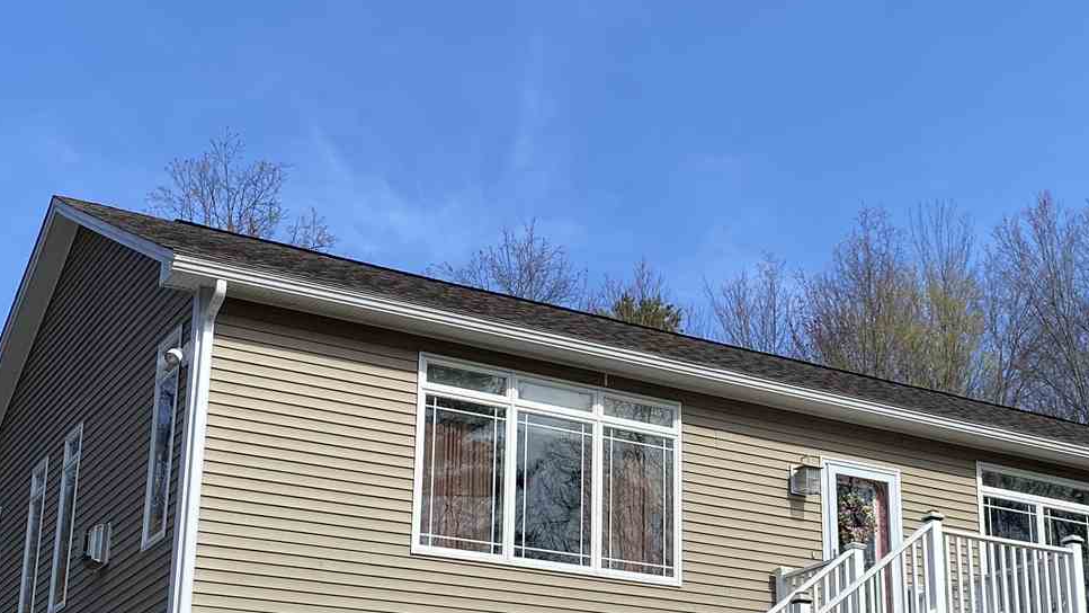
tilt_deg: +17.6
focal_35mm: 60
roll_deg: +0.4
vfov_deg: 19.9
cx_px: 750
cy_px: 460
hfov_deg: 34.5
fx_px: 1733
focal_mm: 4.25
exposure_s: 1/2688
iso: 32
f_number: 1.8
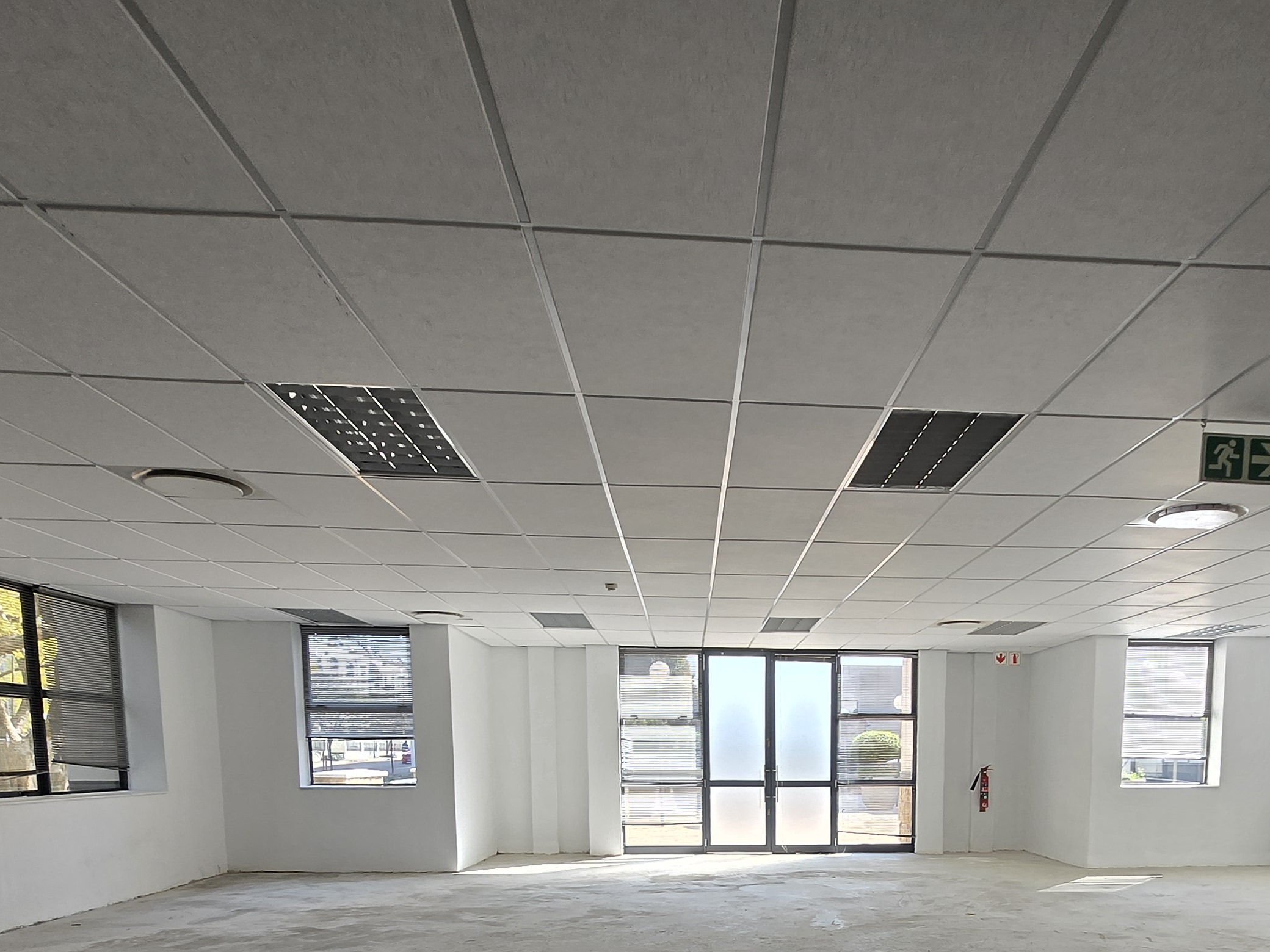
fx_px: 917
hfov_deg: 68.3
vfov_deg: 48.5
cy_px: 875
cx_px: 796
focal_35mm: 25
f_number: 2.2
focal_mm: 1.7
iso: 25
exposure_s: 1/100
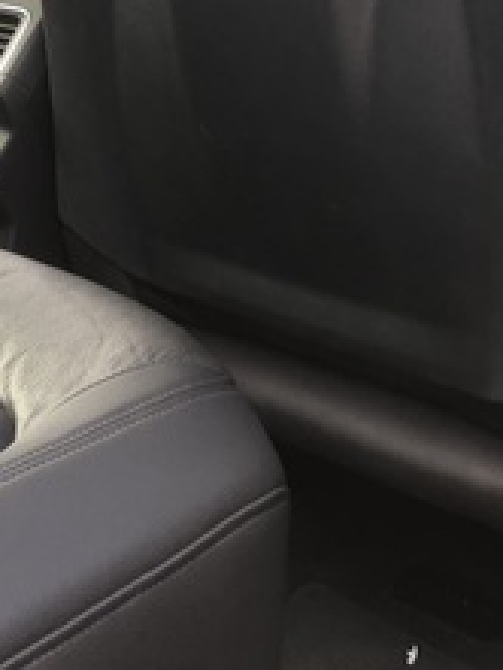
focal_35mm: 76
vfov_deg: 23.0
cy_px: -179
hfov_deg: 19.1
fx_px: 1471
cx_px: 58
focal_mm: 3.99
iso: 25
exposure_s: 1/30
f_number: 1.8
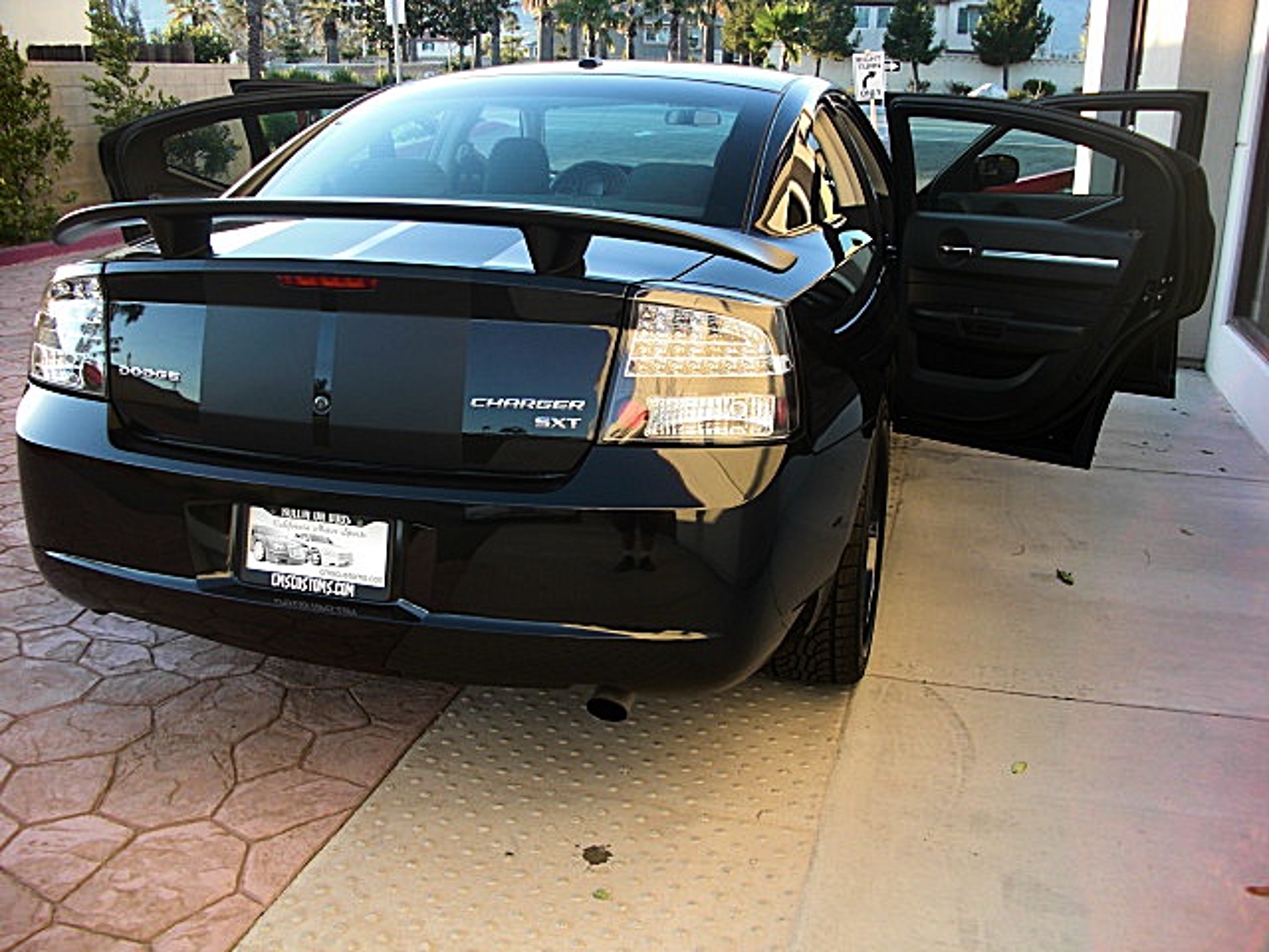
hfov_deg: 51.4
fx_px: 1320
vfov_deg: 39.7
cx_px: 634
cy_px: 476
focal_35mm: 36
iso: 50
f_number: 2.8
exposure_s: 1/60
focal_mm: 6.3
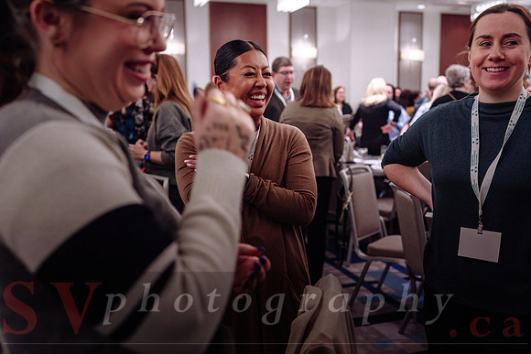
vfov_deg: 36.9
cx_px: 266
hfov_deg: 53.1
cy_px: 177
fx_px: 531
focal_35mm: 36
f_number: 2.8
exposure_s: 1/100
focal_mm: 35
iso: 1600
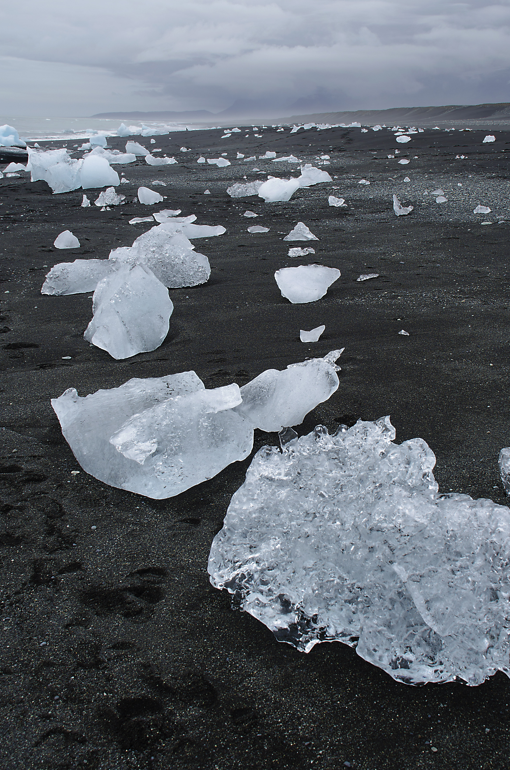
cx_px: 271
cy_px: 381
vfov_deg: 42.0
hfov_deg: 28.5
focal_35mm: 47
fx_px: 1003
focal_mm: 28
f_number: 9.5
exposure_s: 1/90
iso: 100
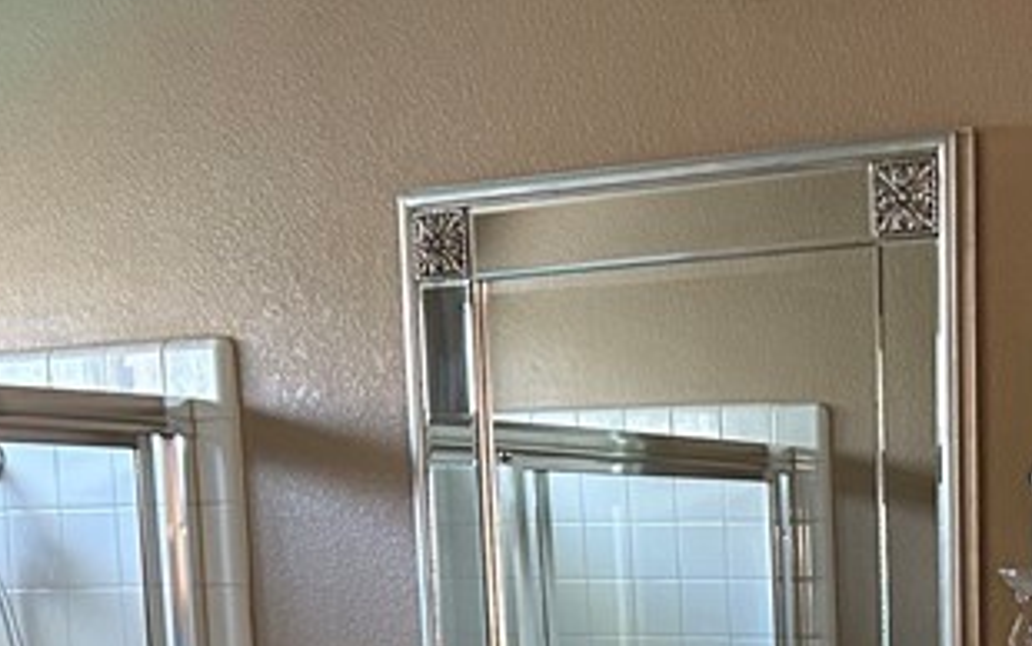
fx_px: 2560
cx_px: 1012
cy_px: 1006
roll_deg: +2.2
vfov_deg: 13.4
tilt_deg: -10.3
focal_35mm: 91
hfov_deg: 22.0
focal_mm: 5.7
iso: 320
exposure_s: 1/60
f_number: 1.5
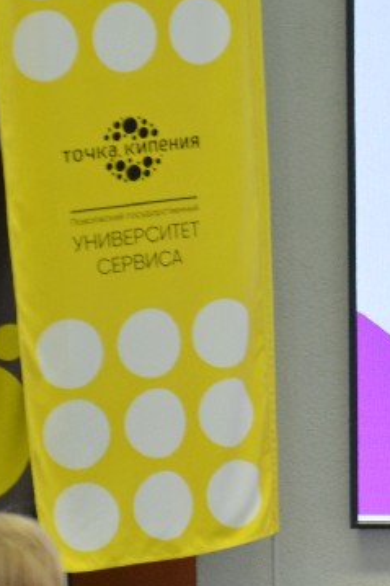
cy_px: 620
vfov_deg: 6.6
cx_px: 906
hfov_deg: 4.3
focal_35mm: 311
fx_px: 5058
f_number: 5.3
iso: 450
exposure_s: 1/25
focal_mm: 62
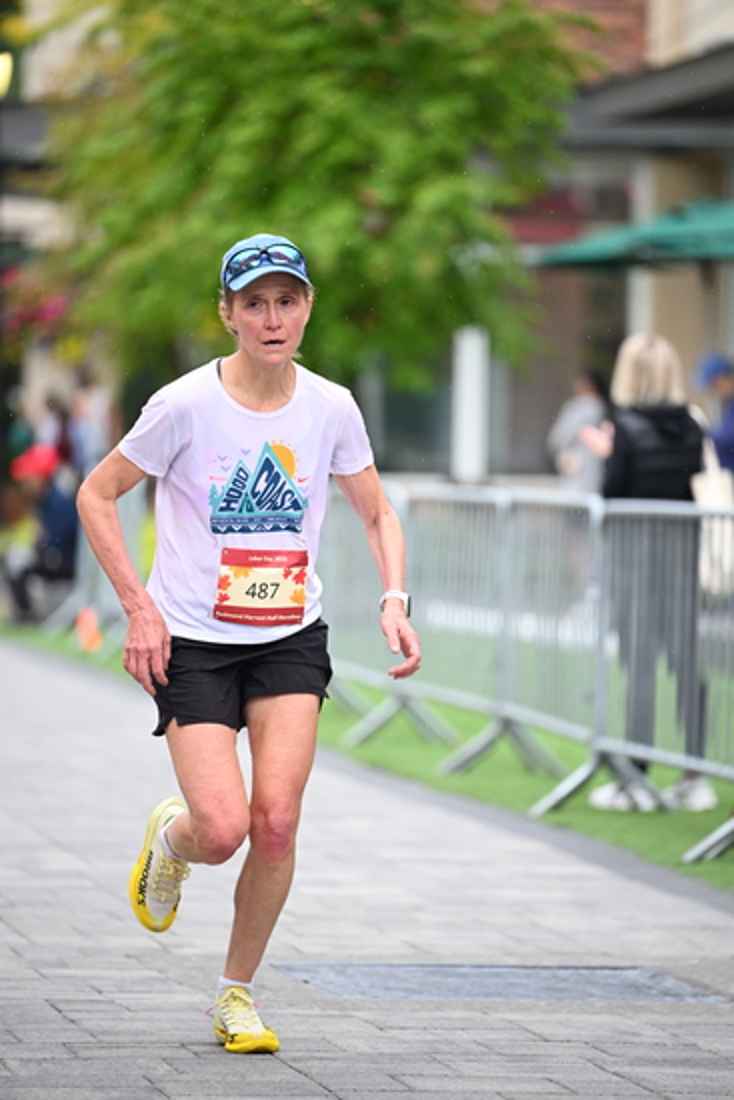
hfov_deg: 6.9
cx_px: 367
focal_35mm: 200
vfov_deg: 10.3
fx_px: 6112
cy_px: 550
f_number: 2.8
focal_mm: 200
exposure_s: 1/1250
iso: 1250
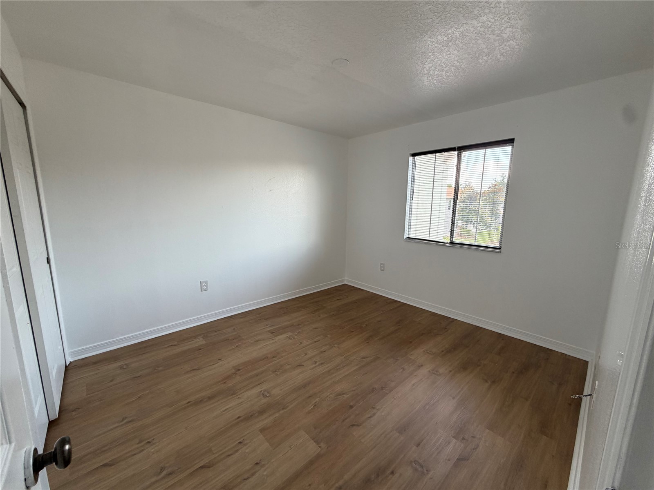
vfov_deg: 85.7
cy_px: 245
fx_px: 265
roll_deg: -1.0
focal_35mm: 14
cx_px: 327
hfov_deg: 102.1
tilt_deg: -9.7
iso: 125
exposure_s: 1/121
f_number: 2.2
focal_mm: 2.22
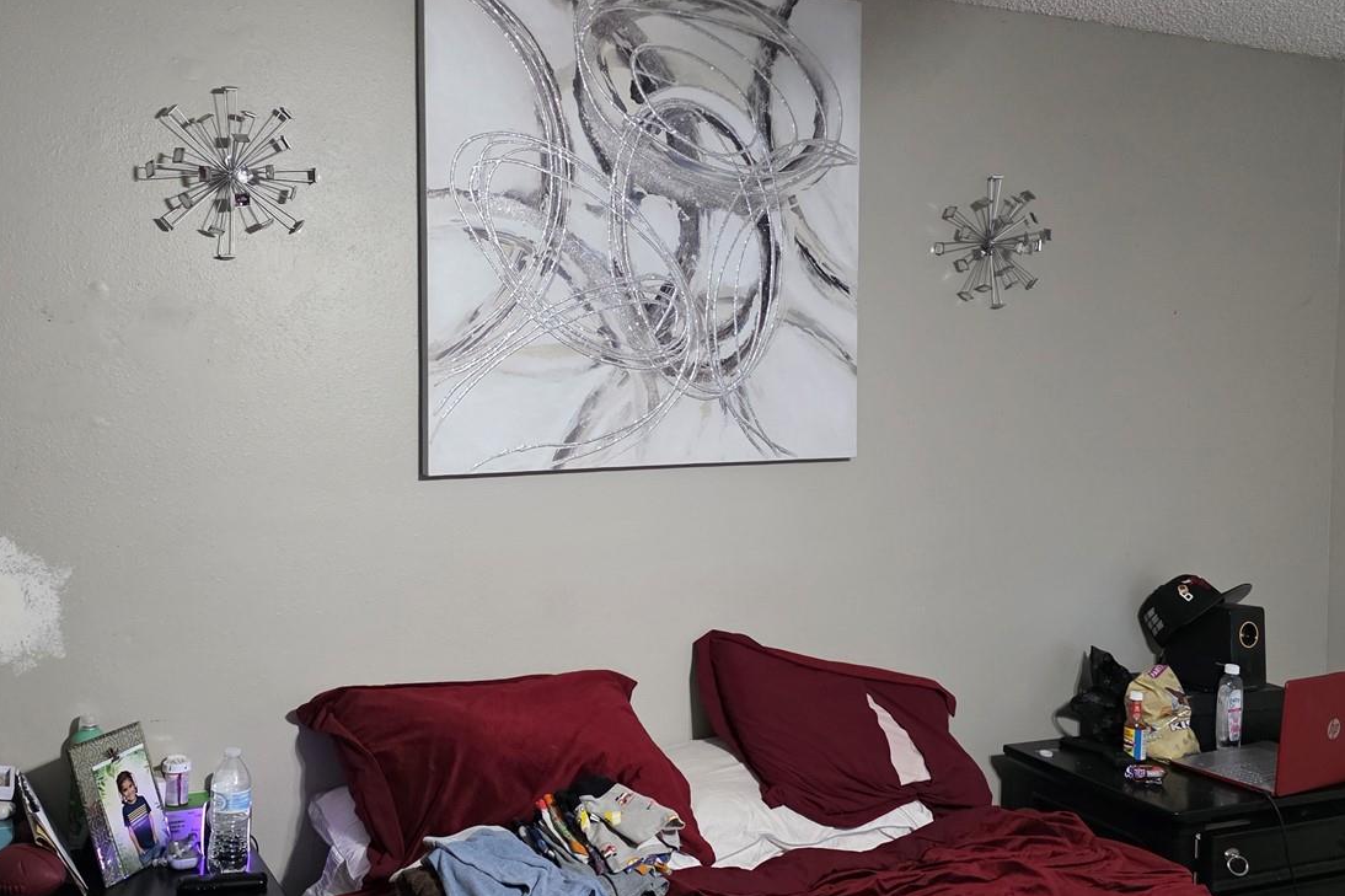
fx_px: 1307
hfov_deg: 54.1
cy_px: 398
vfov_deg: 37.8
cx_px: 542
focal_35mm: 35
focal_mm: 6.3
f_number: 1.7
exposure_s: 1/120
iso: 1000
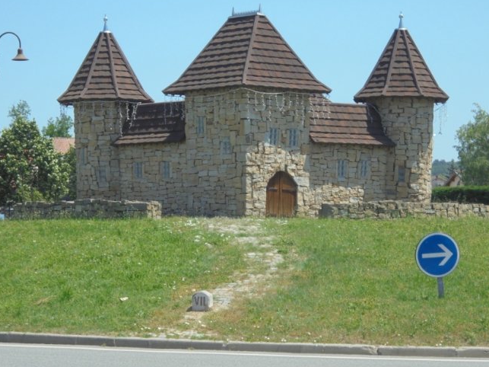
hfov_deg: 16.8
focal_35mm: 117
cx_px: 204
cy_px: 194
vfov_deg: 12.7
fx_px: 1652
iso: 100
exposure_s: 1/500
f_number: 4.7
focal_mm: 16.9
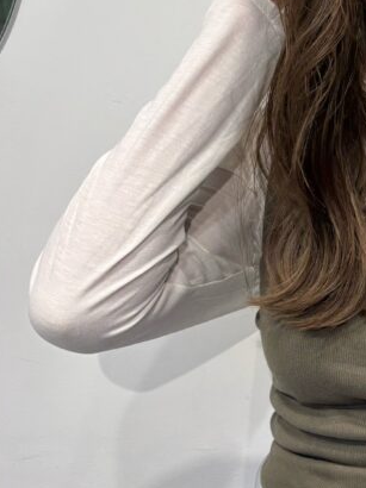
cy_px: 111
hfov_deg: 20.9
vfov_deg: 29.3
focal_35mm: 65
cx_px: 449
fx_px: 917
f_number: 1.6
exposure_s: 1/121
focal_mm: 5.96
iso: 40
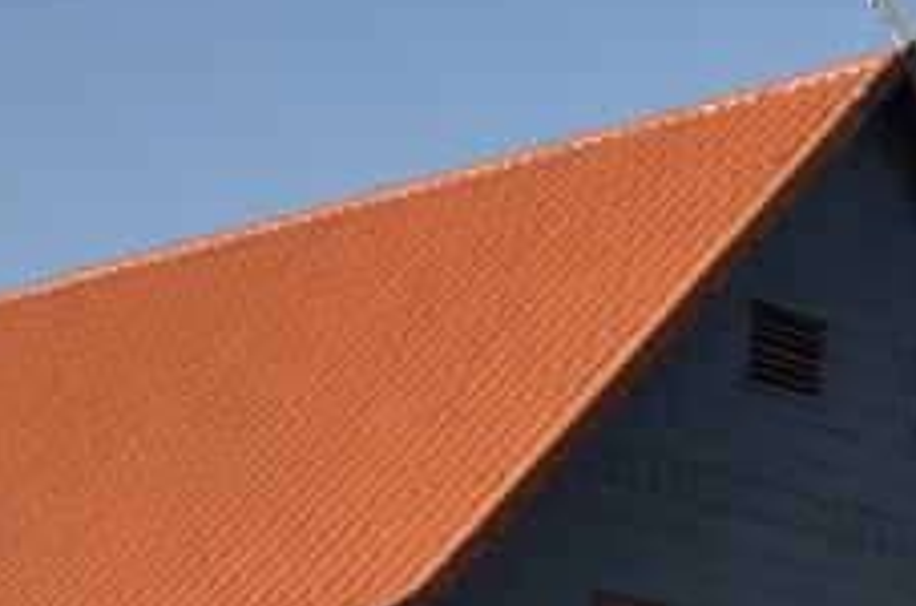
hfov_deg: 15.9
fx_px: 3090
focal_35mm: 122
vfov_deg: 10.8
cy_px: 854
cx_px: 1247
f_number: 3.8
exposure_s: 1/1600
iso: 200
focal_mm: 23
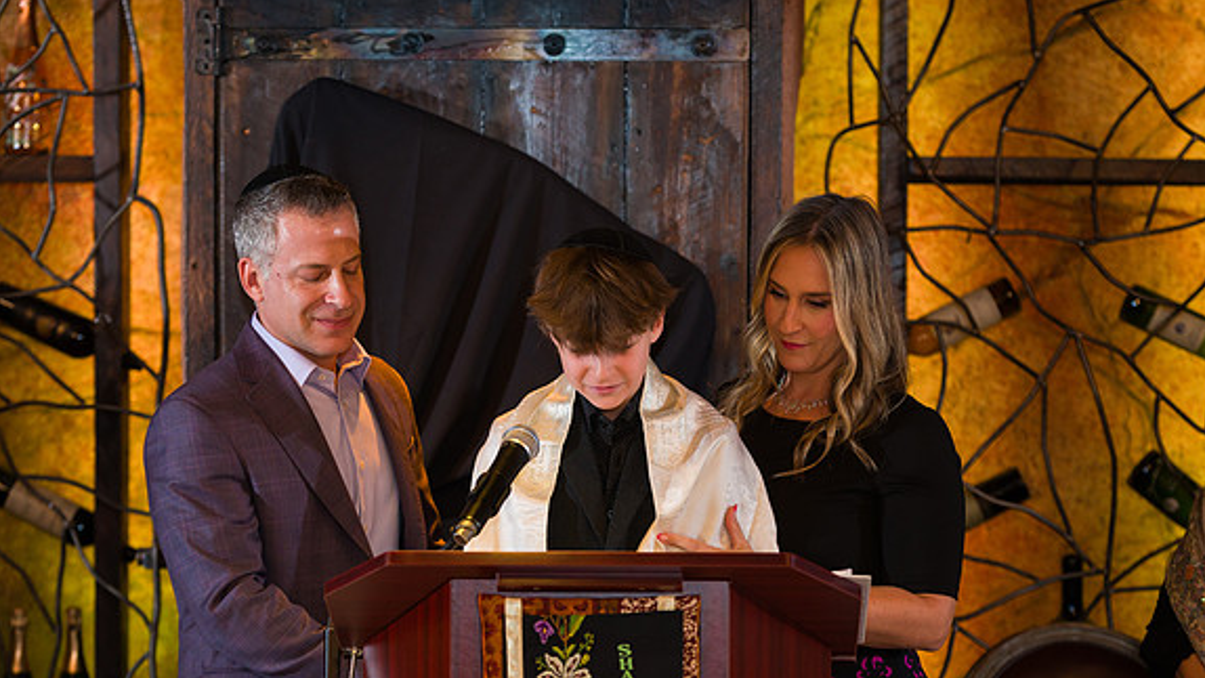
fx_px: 3962
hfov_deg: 17.3
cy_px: 386
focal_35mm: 124
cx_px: 584
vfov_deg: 9.8
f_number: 4
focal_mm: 112
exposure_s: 1/200
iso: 1000
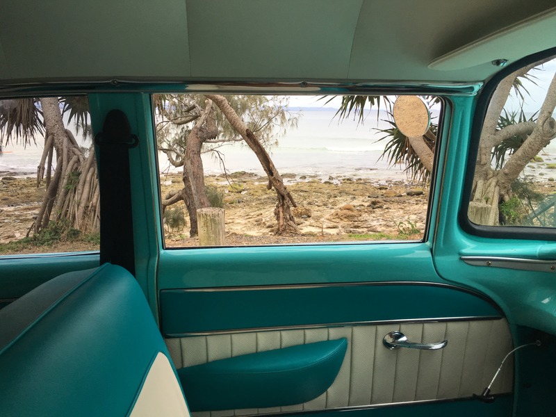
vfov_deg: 48.2
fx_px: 466
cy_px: 208
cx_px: 278
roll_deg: -0.3
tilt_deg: -10.6
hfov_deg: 61.7
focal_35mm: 29
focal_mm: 4.15
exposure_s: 1/100
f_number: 2.2
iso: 40
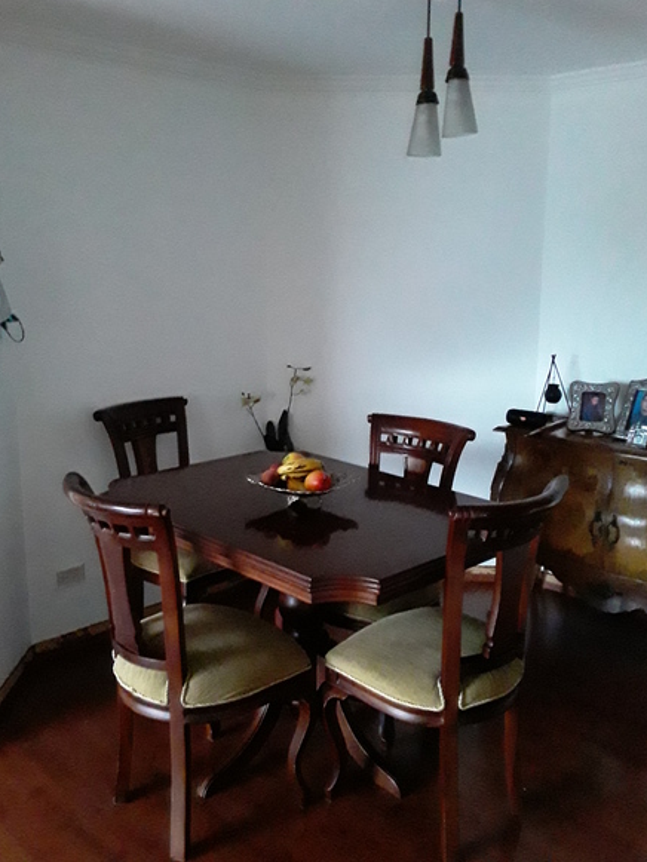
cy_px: 420
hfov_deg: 44.2
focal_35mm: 32
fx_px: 797
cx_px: 326
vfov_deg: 56.8
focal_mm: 3.3
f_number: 2.2
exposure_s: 1/20
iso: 1000
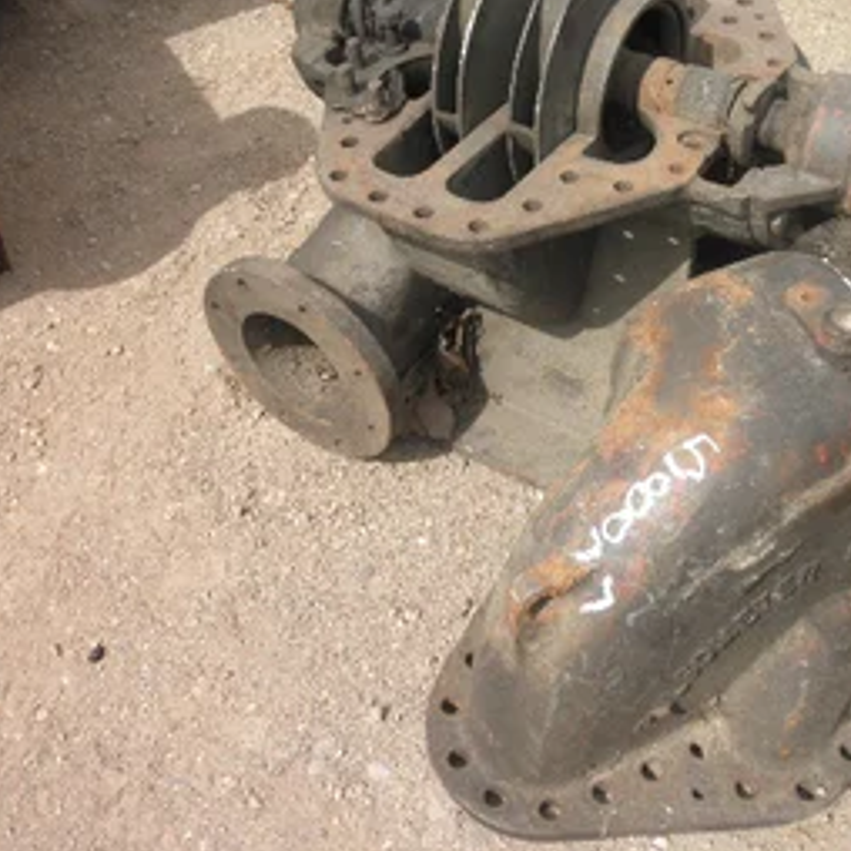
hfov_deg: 42.3
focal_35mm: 39
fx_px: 1085
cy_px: 365
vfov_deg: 42.7
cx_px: 566
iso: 64
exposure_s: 1/80
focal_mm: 5
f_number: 8.5
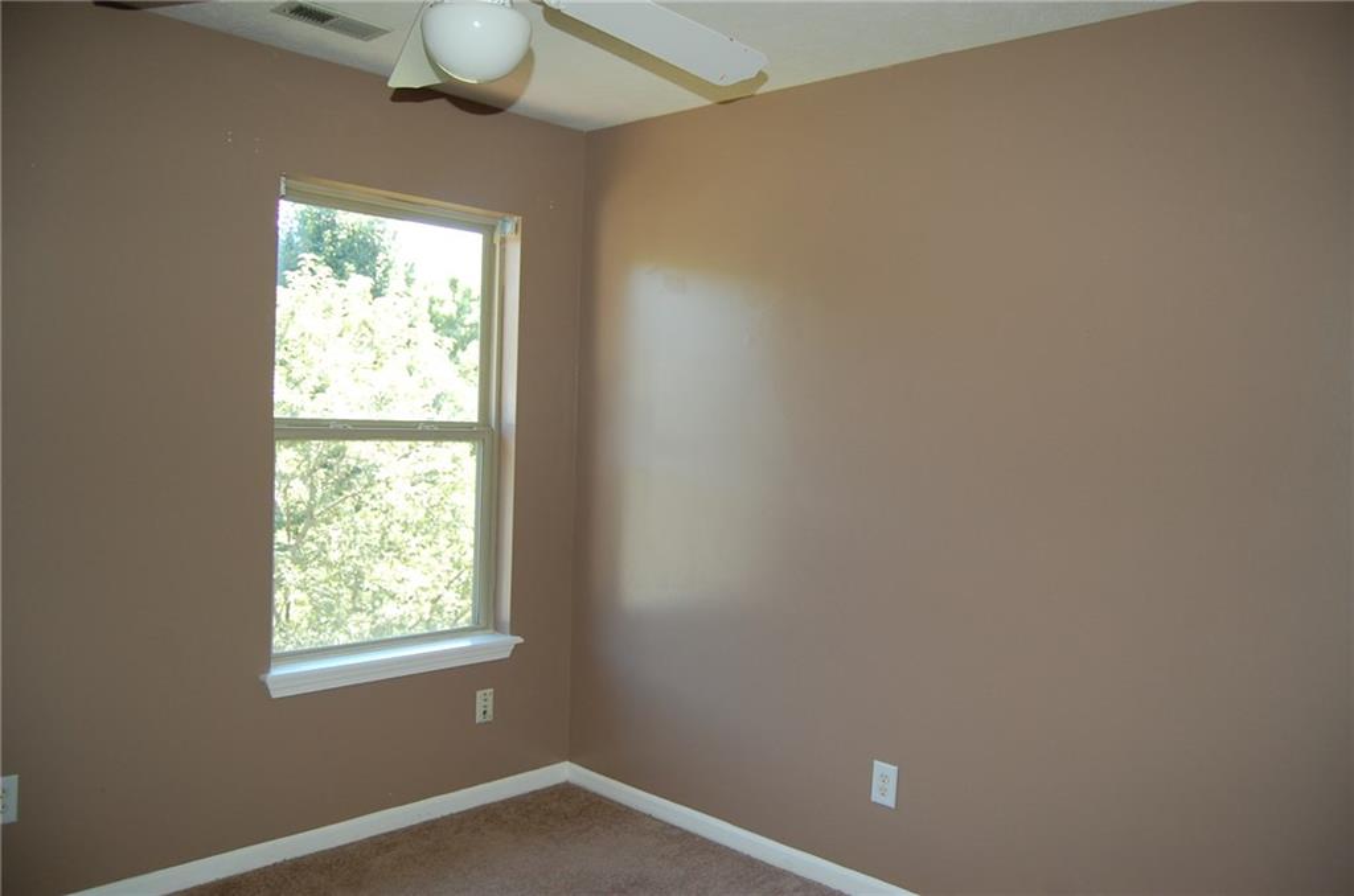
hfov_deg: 67.5
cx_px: 677
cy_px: 448
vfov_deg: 47.7
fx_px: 1013
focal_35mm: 27
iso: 400
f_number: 3.5
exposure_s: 1/125
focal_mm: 18
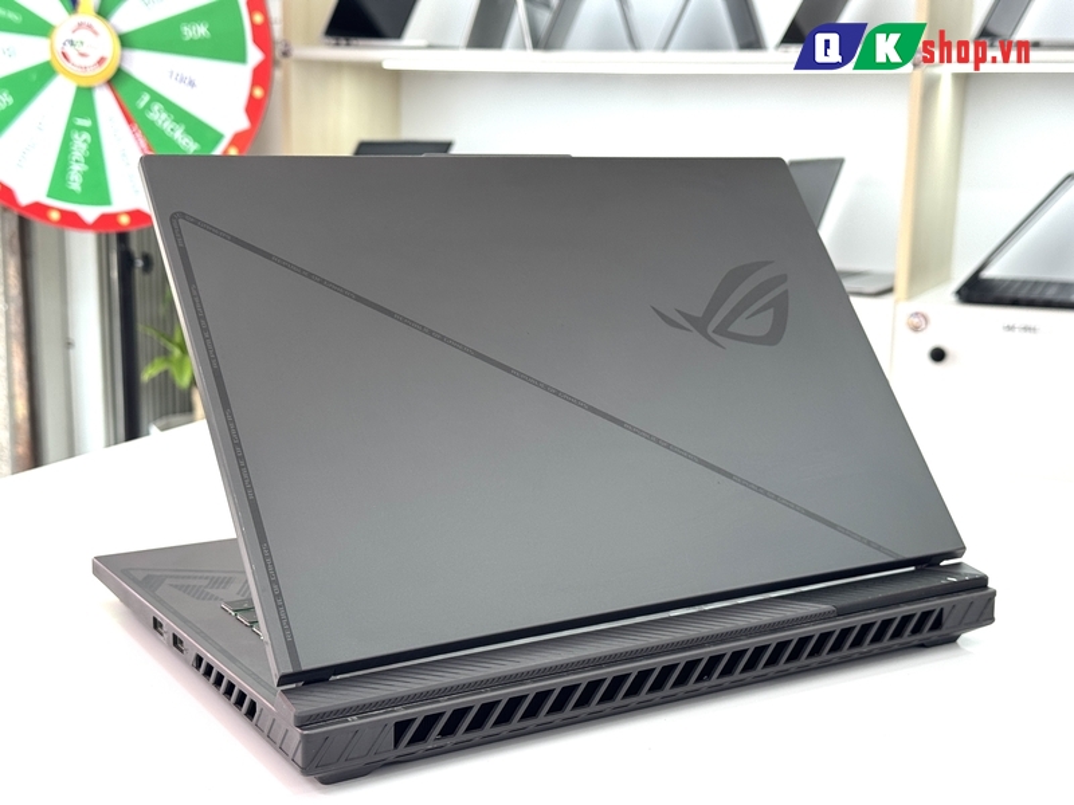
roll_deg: +0.1
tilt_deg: -10.0
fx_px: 1489
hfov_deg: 39.7
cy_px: 402
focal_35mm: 48
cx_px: 537
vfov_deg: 30.3
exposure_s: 1/121
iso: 100
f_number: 1.78
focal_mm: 6.76
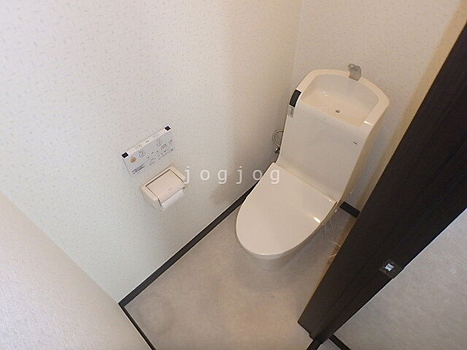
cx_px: 234
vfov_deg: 63.4
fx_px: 283
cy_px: 175
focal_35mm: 21
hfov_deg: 79.0
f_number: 3.5
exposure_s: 1/30
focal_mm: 3.7
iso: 400
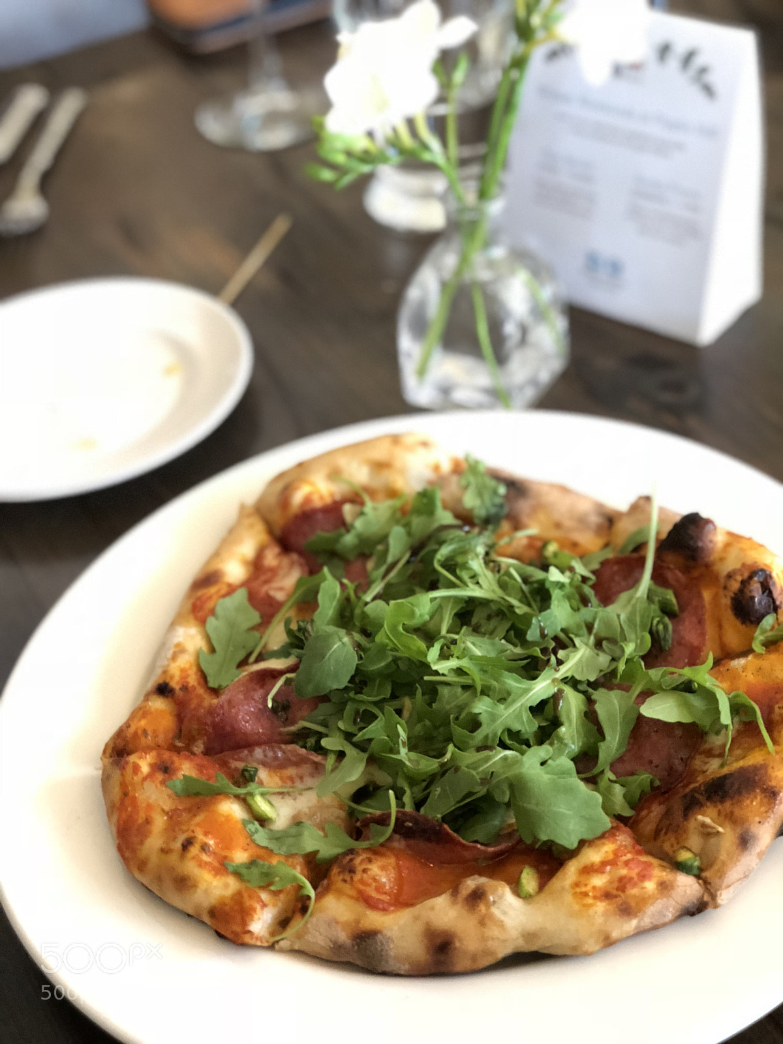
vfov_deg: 33.8
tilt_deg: -38.6
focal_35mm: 57
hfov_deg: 25.7
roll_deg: +7.2
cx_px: 392
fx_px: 1719
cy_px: 522
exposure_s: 1/60
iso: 1000
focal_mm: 6.6
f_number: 2.8
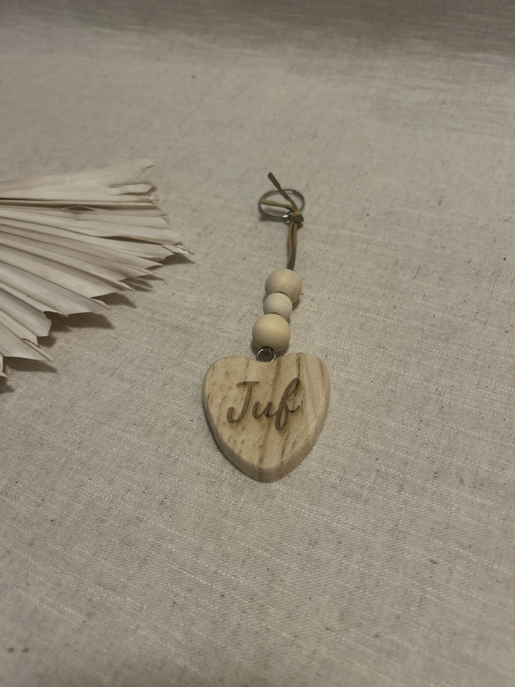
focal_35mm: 26
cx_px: 258
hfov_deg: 53.1
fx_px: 516
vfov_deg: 67.3
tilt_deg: -50.1
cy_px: 344
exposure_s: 1/50
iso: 400
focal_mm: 5.7
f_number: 1.5
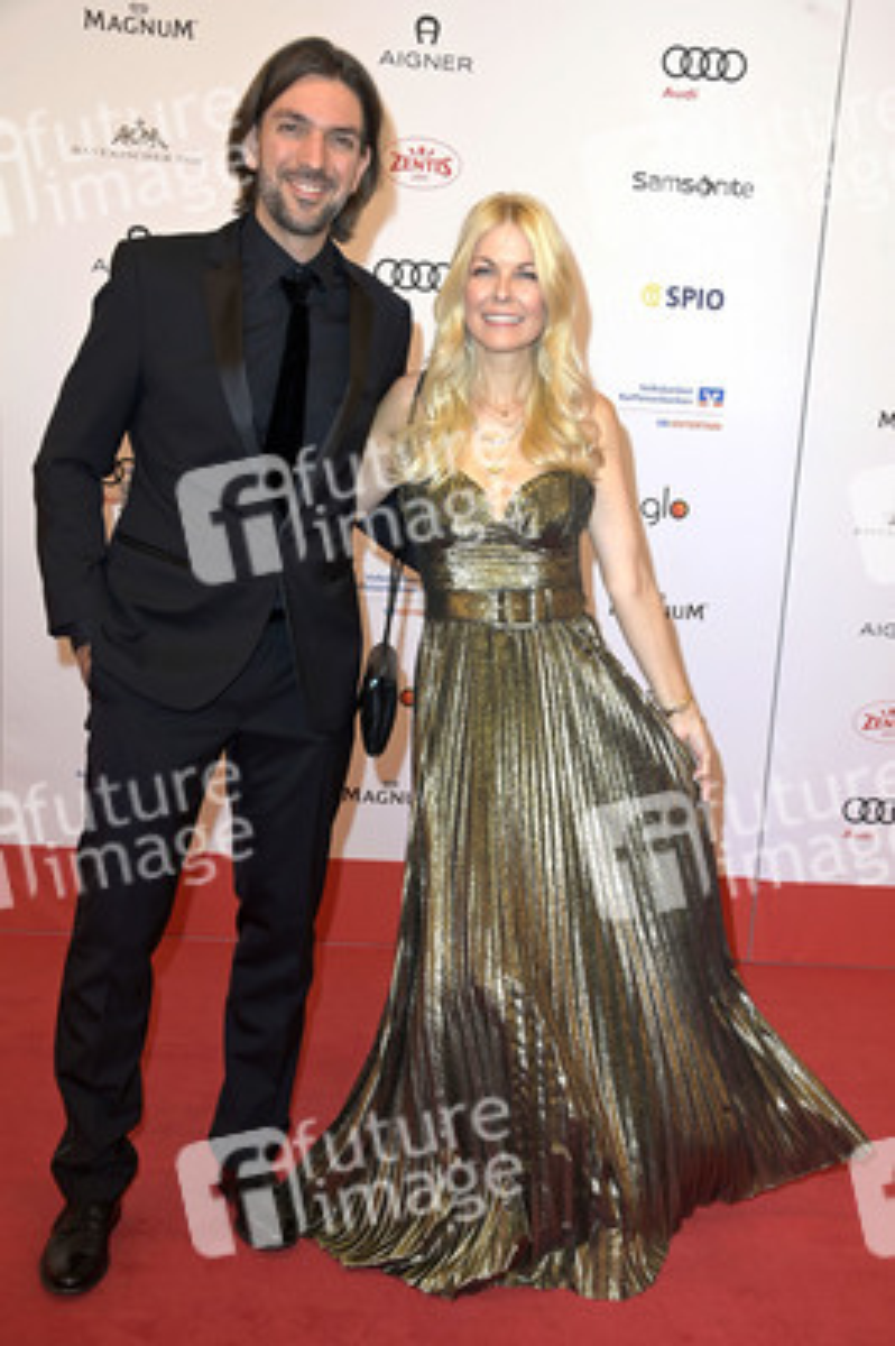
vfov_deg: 48.5
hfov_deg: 33.3
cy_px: 673
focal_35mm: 40
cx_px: 448
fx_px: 1494
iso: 400
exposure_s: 1/250
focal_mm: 40
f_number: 6.3
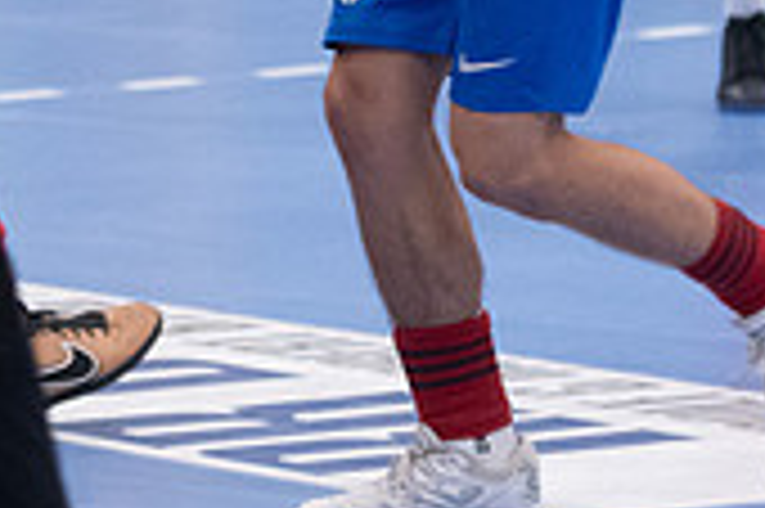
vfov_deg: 2.6
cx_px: -180
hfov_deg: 4.0
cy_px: -326
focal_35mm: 520
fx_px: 11039
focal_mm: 100
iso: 6400
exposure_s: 1/500
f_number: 3.5
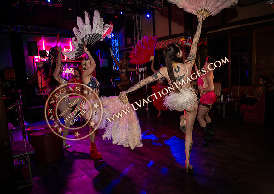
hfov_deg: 60.1
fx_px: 235
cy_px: 107
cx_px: 162
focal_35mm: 30
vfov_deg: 44.9
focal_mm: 26
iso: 1250
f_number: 2.8
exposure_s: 1/100
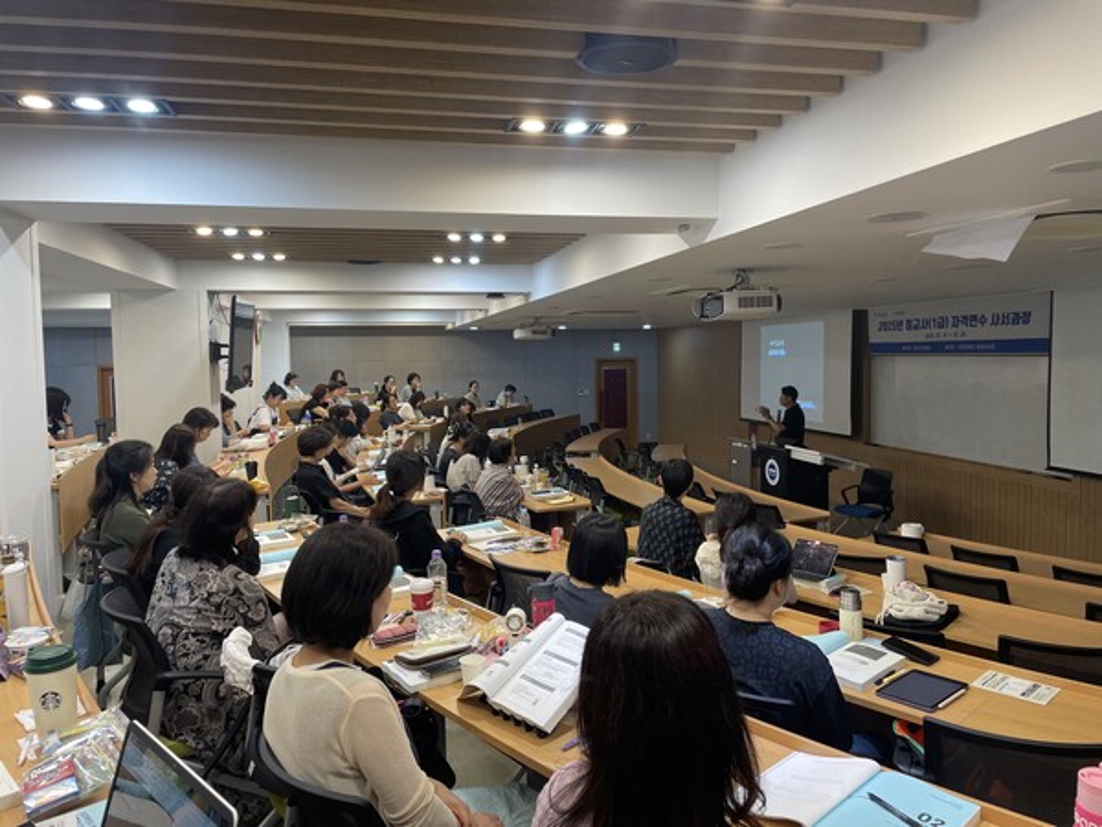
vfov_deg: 53.1
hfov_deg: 67.3
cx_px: 551
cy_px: 414
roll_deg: +1.1
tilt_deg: -3.5
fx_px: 828
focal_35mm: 26
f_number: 1.6
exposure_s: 1/120
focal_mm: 4.2
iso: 80
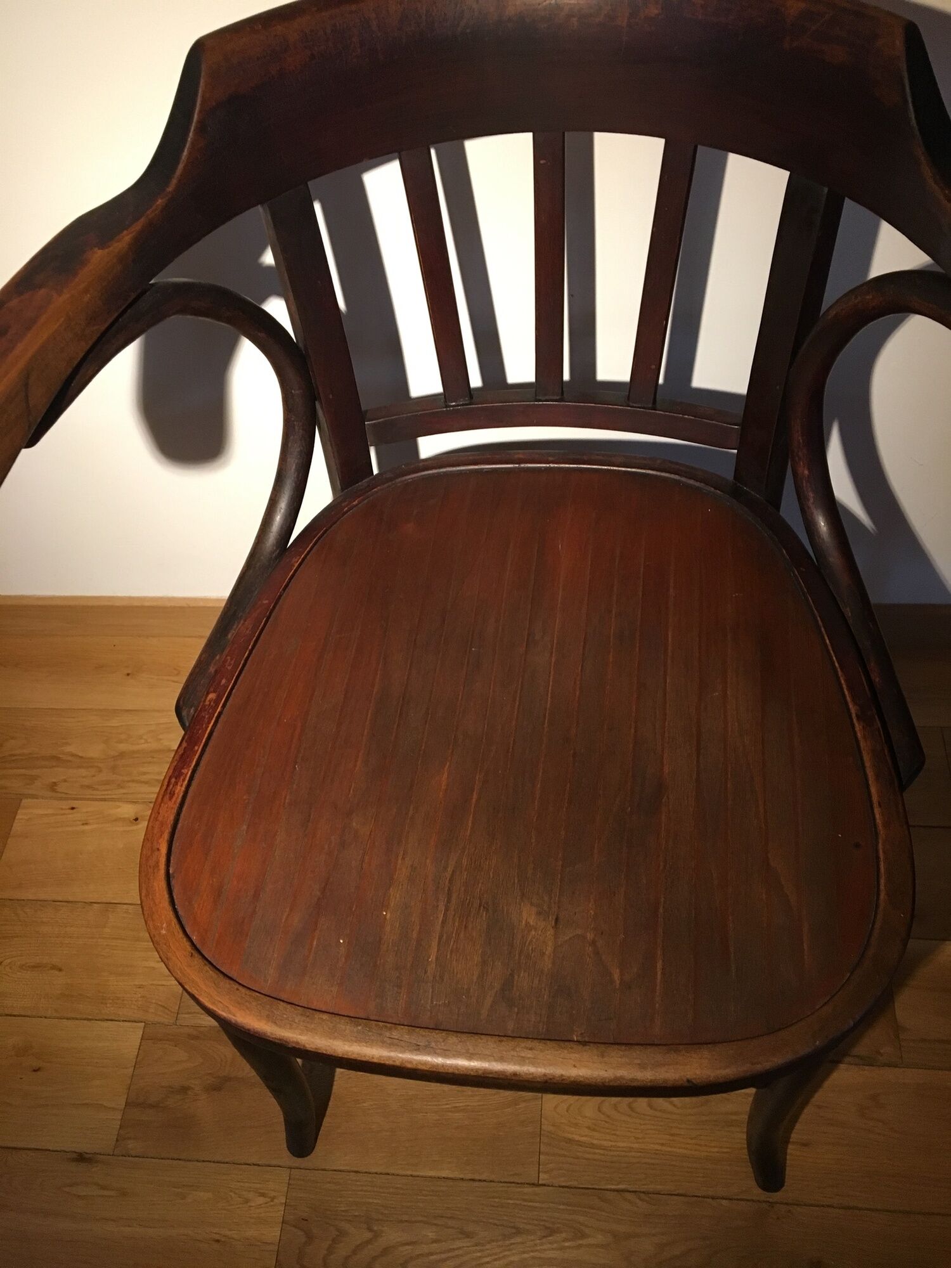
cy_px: 634
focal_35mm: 29
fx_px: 1062
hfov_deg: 48.2
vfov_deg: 61.7
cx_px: 476
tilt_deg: -55.2
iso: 160
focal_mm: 4.15
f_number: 2.2
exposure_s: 1/33
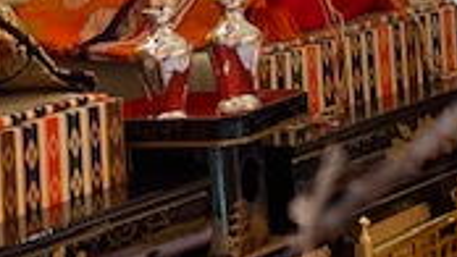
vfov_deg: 5.7
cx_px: 373
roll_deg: +4.4
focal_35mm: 208
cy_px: -302
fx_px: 2521
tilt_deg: +1.3
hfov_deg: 10.3
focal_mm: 6
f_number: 2
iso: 80
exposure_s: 1/120
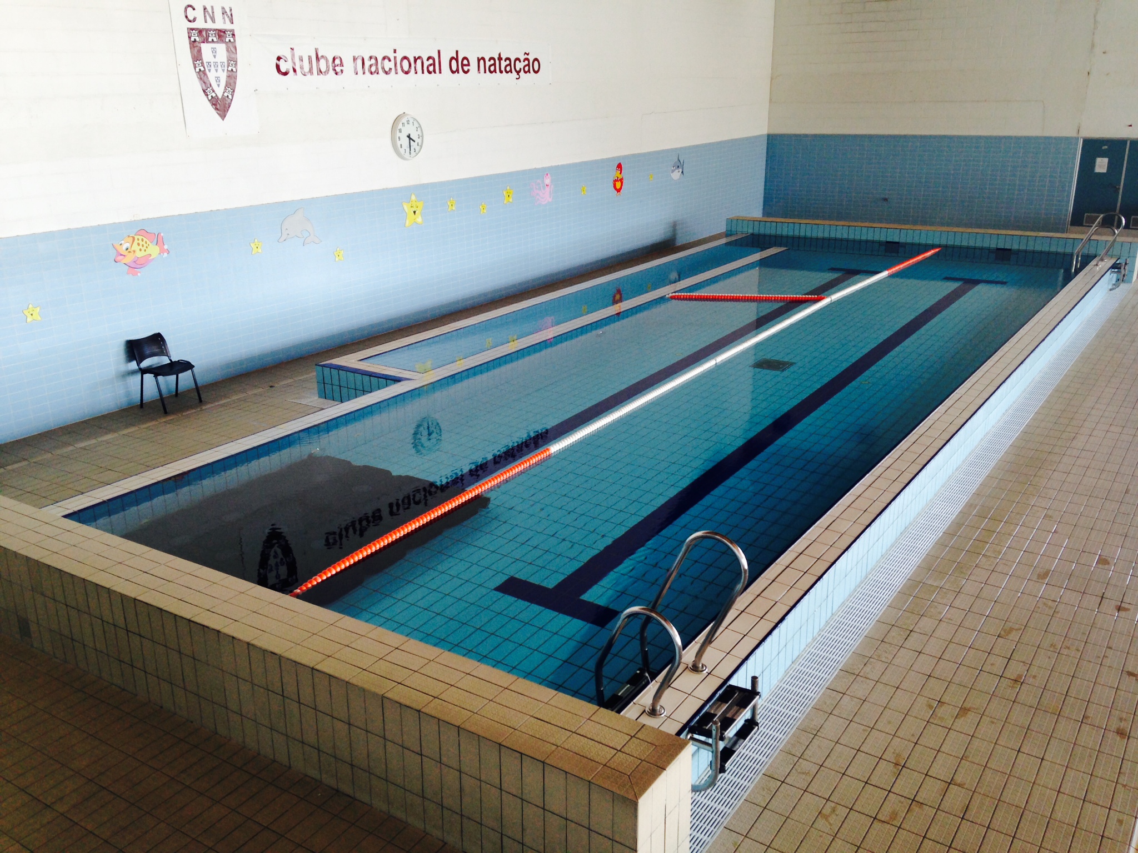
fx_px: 1085
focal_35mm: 33
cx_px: 569
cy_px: 426
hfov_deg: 55.4
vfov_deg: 42.9
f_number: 2.4
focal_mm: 4.12
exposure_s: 1/20
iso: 64
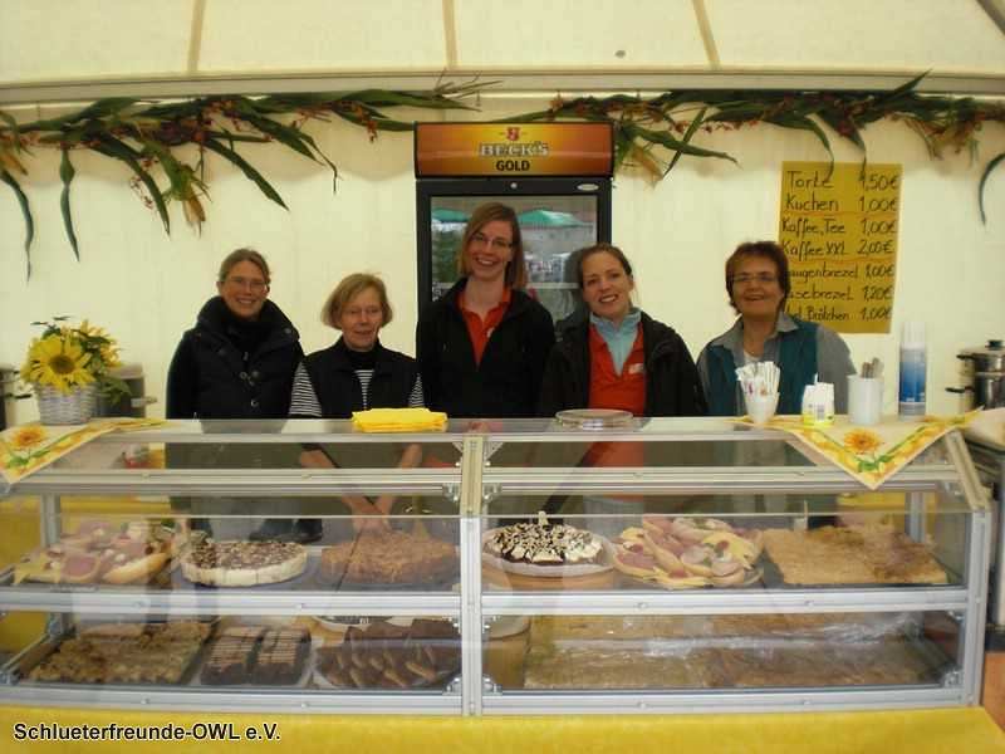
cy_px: 377
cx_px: 502
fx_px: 1103
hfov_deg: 49.0
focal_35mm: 38
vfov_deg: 37.7
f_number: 3.1
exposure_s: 1/125
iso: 100
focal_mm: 6.3
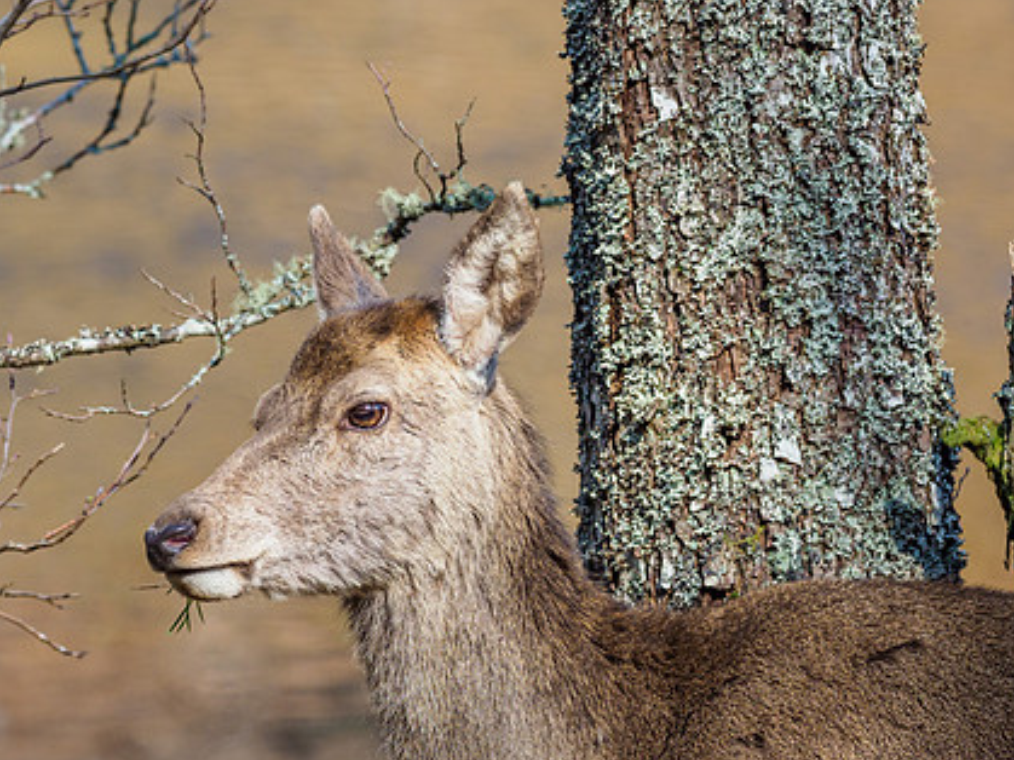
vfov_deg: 1.8
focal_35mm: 832
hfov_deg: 2.4
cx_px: 486
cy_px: 403
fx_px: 24365
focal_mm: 300
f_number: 4.5
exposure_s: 1/1000
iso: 500
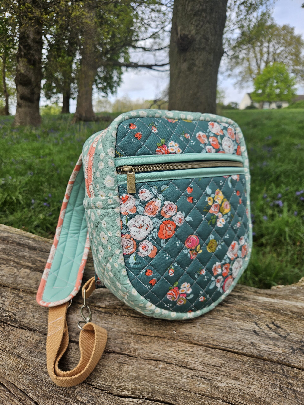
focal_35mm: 23
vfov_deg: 73.9
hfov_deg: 58.9
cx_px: 152
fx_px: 269
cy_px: 202
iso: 25
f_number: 1.8
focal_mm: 5.4
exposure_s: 1/457
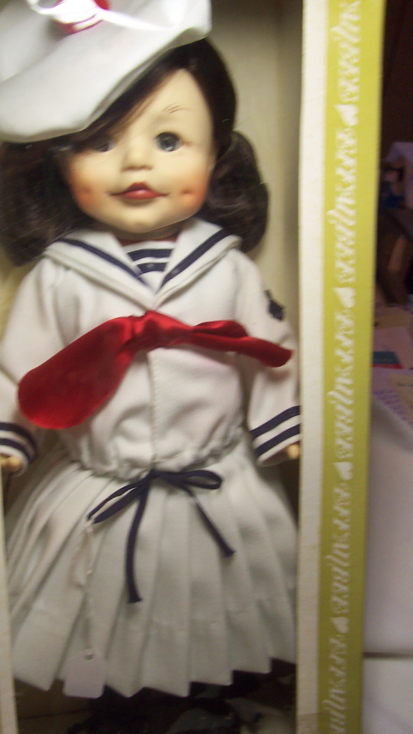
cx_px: 152
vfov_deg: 49.4
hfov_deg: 28.9
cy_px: 366
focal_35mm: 41
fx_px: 798
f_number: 2.8
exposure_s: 1/30
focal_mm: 5.6
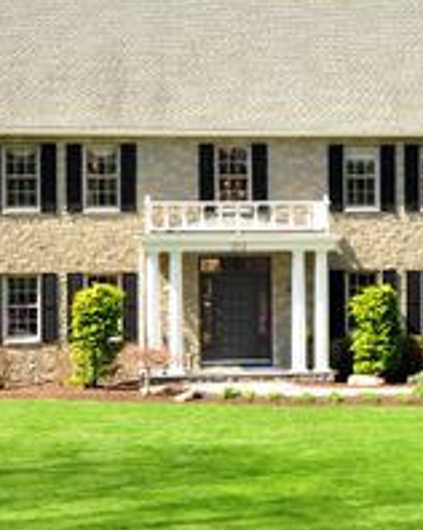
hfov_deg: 21.4
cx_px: 297
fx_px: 1113
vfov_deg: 26.8
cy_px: 244
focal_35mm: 71
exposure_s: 1/250
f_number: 8
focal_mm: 20
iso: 400
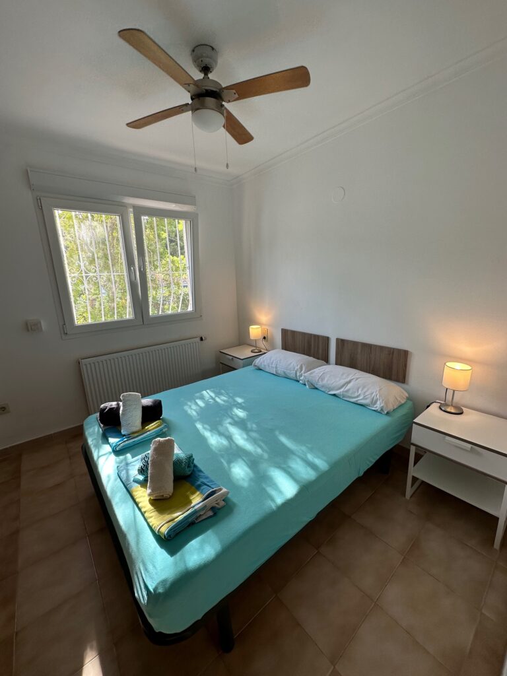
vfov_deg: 102.1
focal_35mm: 14
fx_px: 273
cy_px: 338
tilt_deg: -12.5
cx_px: 254
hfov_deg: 85.7
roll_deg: +1.9
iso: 80
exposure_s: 1/99
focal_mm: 2.22
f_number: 2.2
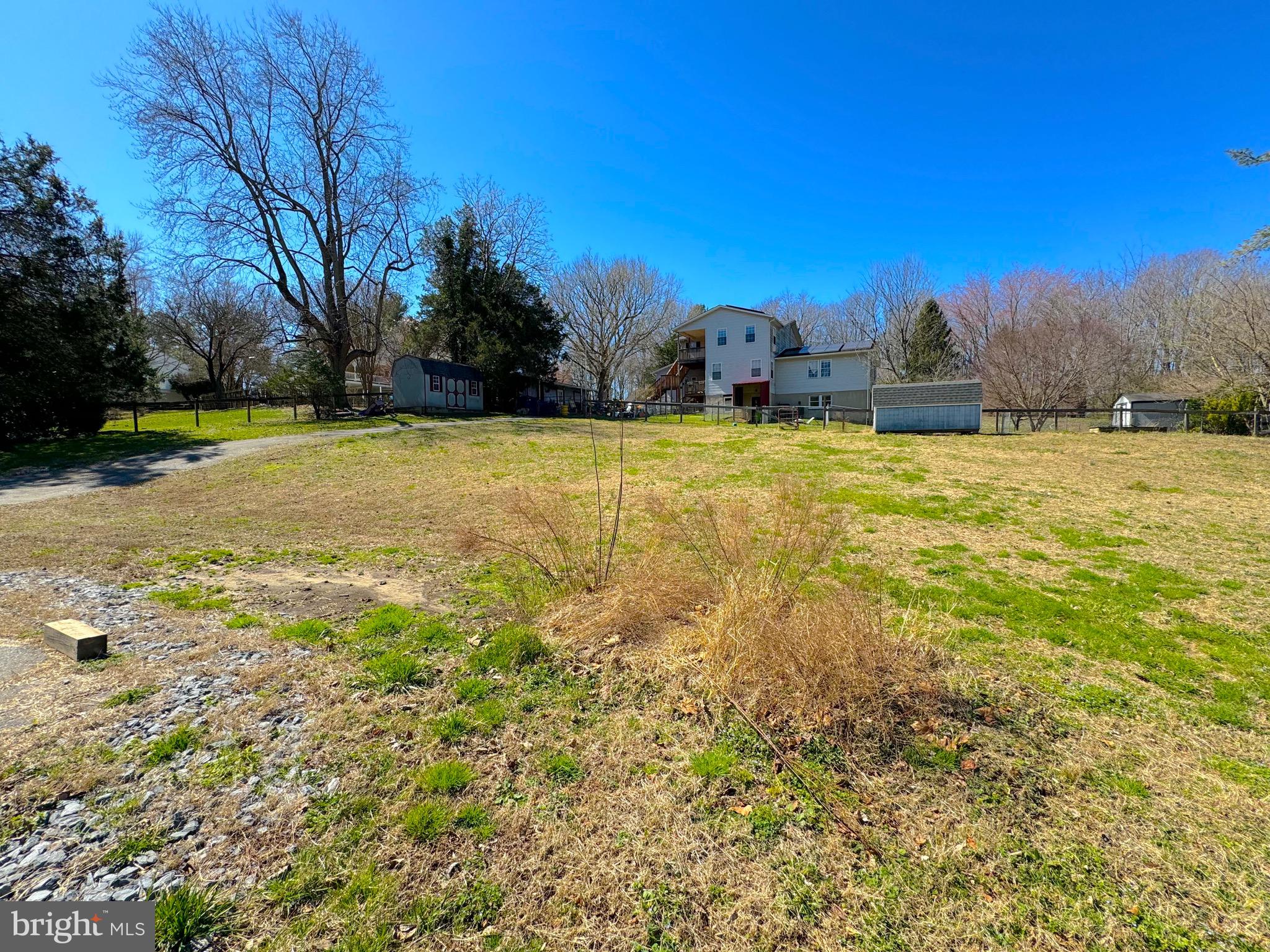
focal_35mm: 14
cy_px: 476
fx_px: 514
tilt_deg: -4.4
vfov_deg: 85.7
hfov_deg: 102.1
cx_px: 635
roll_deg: +3.0
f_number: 2.2
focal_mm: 2.22
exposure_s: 1/1346
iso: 40
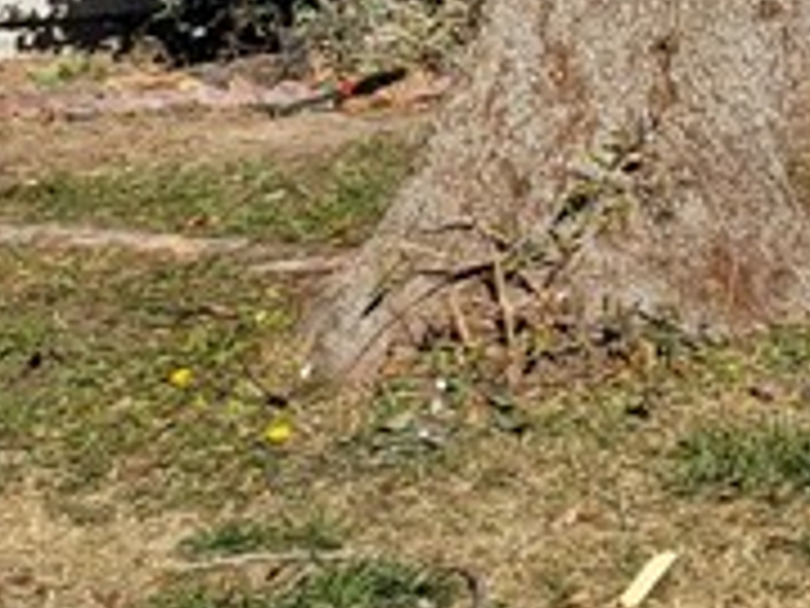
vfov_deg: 9.4
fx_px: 3323
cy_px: -793
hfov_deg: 11.0
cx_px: 2110
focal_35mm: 142
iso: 20
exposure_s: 1/1387
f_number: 1.8
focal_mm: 7
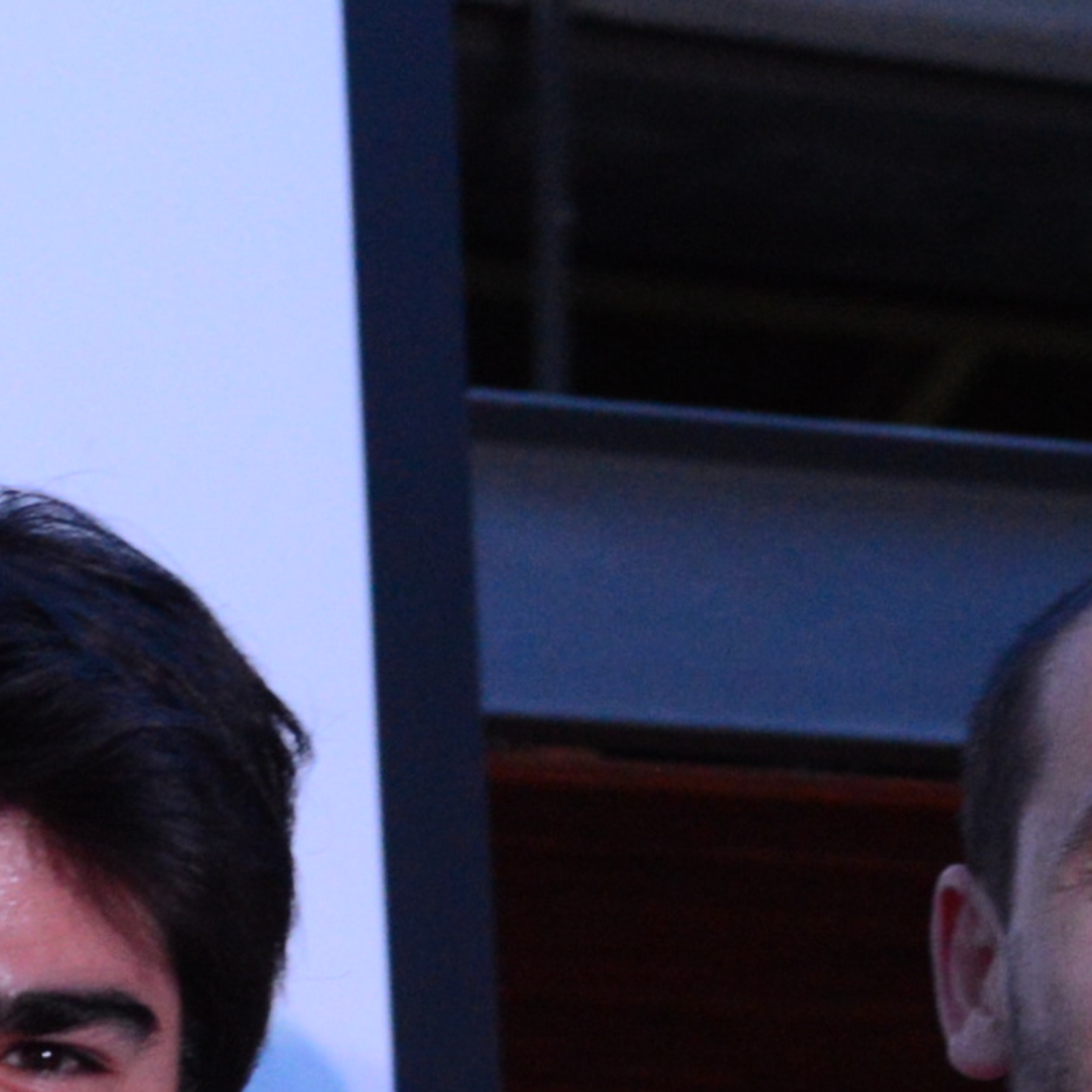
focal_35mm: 246
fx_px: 8780
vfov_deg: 6.9
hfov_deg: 7.1
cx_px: 1228
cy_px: 2215
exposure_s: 1/80
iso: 3200
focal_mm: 45
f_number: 4.5
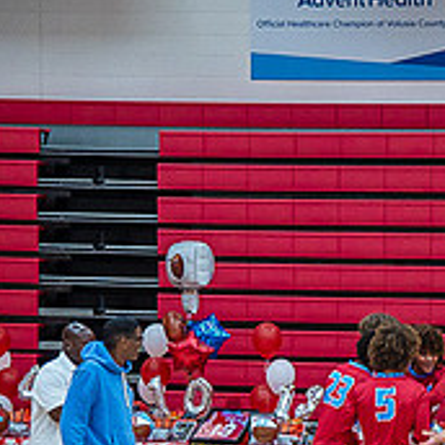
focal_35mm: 224
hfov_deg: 7.7
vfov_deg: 7.8
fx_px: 3258
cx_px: 533
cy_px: 437
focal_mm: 78
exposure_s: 1/320
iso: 2000
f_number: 4
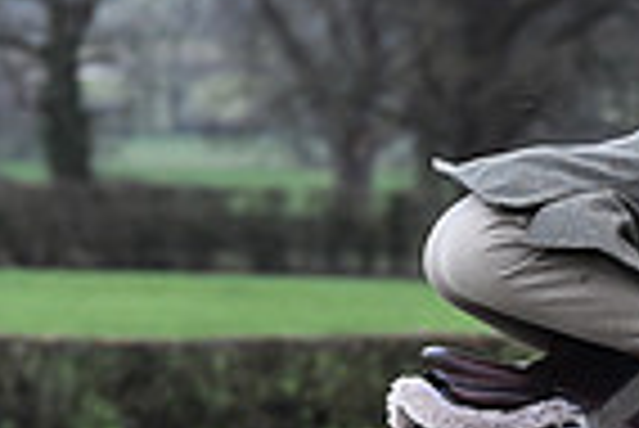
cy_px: 662
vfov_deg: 1.8
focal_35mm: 753
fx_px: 13379
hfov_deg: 2.7
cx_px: 896
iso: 2200
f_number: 5.6
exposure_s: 1/1250
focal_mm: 185
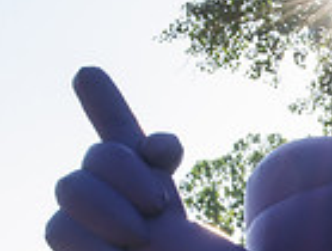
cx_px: 480
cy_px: 376
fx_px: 1385
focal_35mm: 144
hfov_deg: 13.0
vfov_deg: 10.0
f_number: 20
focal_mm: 36
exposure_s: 1/60
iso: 320
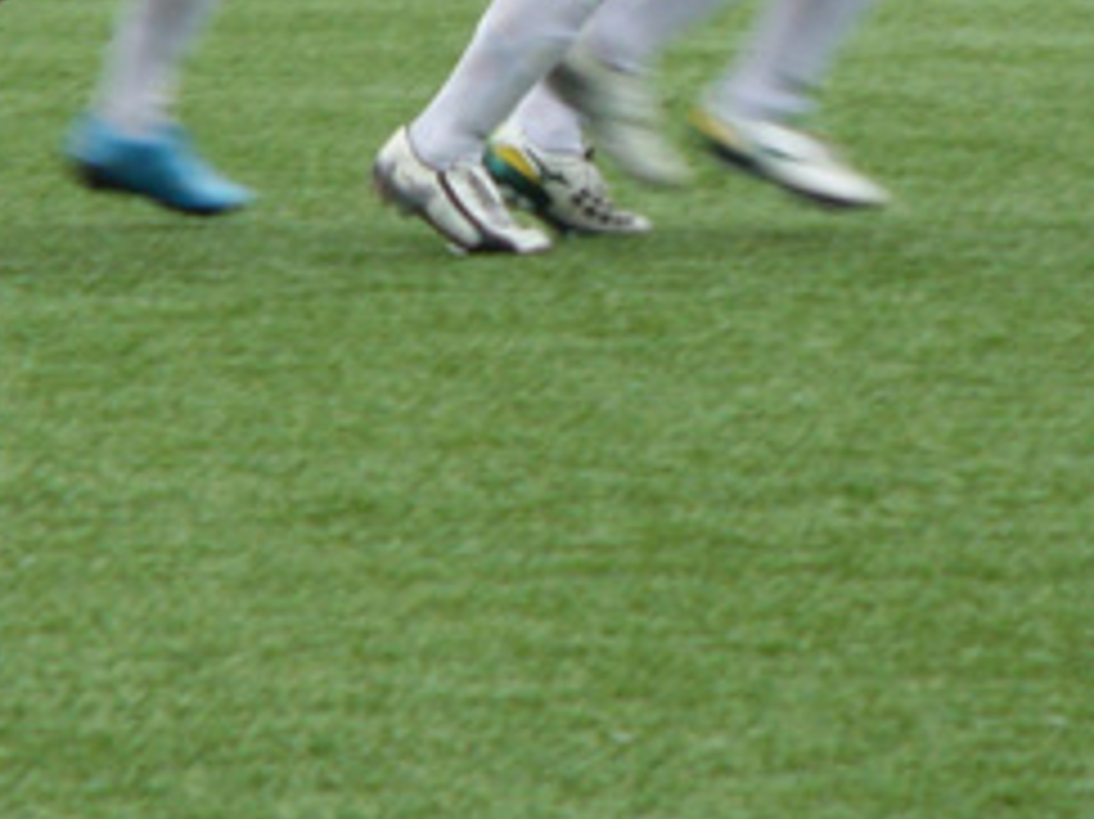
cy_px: -387
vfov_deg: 1.8
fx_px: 26629
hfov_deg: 2.4
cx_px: 520
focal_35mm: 843
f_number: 5.8
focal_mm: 42
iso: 100
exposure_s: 1/90
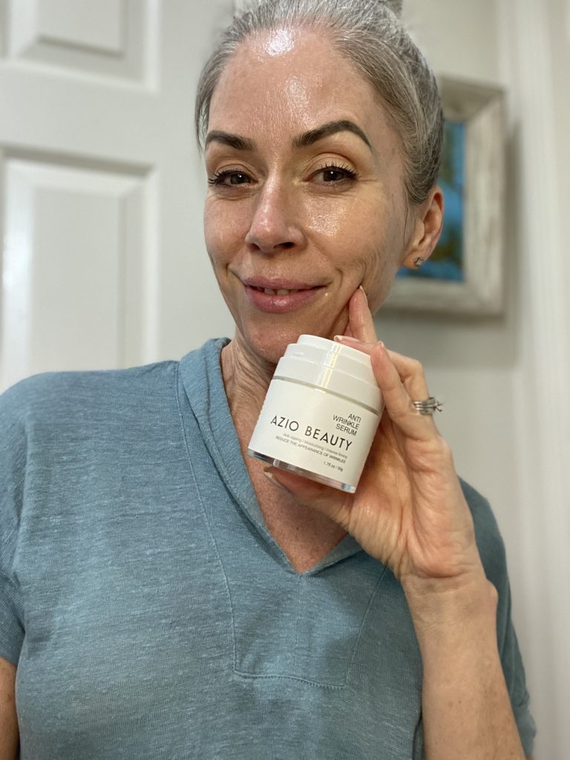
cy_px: 380
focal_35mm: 30
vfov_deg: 60.0
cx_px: 285
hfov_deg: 46.8
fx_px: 659
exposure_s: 1/60
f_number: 2.2
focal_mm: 2.71
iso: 250
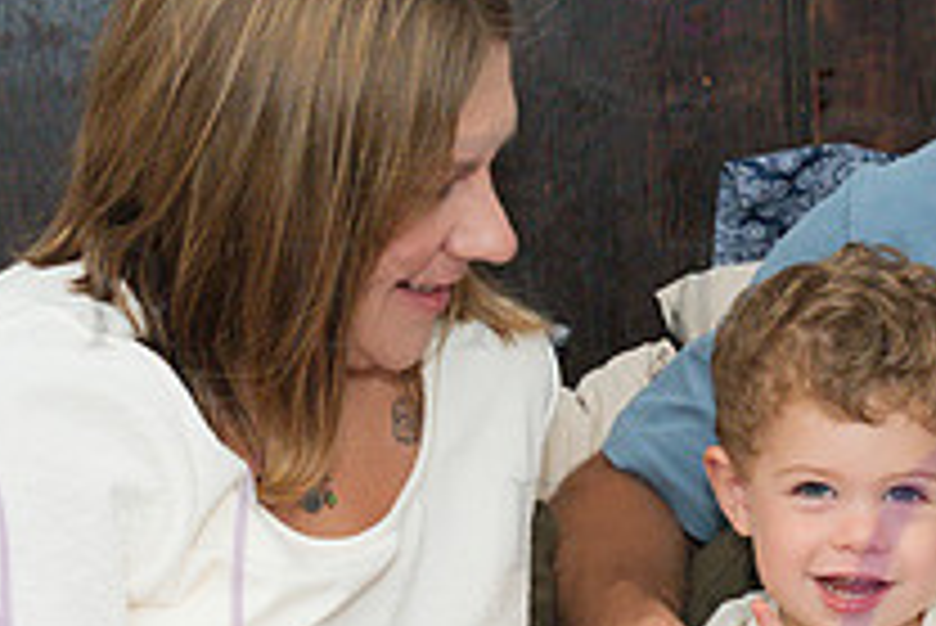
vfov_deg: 10.7
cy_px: 516
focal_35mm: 128
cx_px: 693
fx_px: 3330
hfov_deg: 15.9
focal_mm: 46
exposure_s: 1/320
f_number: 14
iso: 800
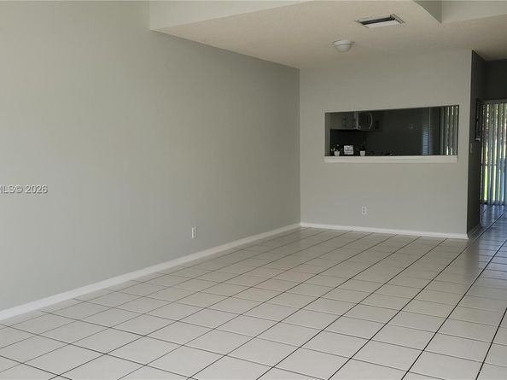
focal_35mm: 26
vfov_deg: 53.0
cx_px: 254
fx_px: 381
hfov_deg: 67.3
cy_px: 190
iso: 50
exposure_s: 1/120
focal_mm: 5.4
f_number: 1.8
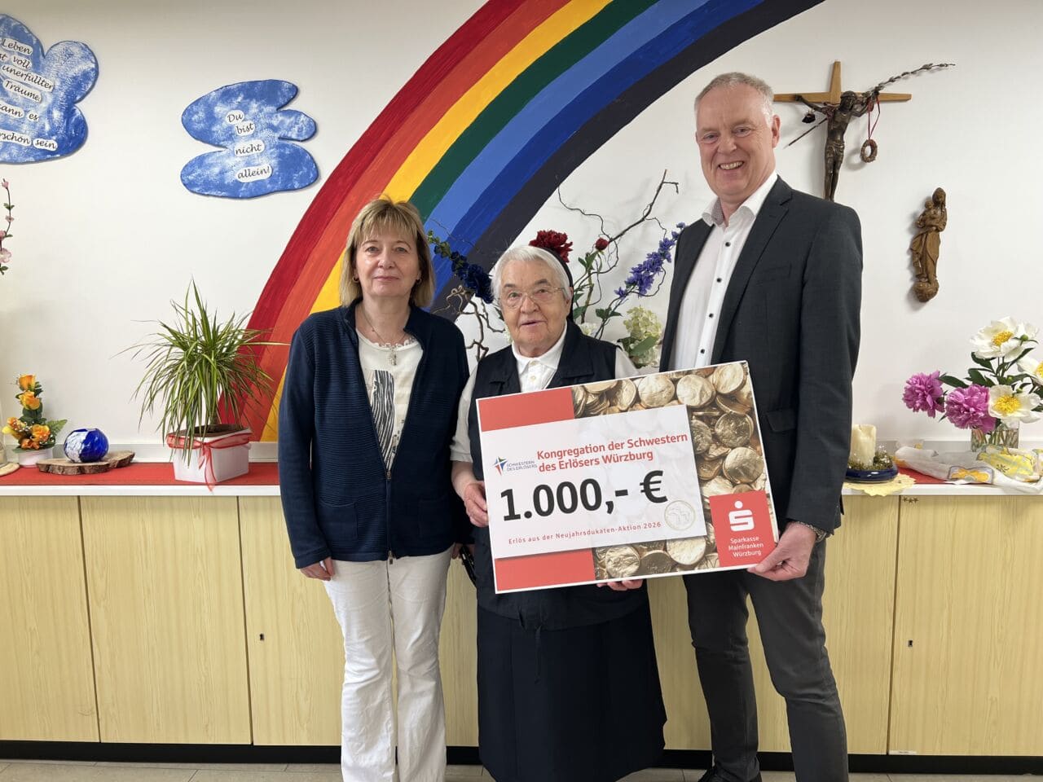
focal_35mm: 26
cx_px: 522
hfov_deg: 67.3
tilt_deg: -8.0
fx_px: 783
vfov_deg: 53.1
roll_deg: +1.0
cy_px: 391
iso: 50
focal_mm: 5.7
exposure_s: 1/100
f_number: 1.5
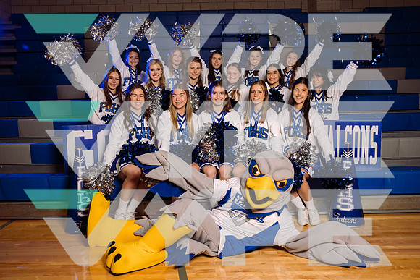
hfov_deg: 57.2
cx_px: 210
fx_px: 385
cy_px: 140
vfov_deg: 40.0
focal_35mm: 33
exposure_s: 1/160
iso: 400
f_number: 10
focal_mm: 33
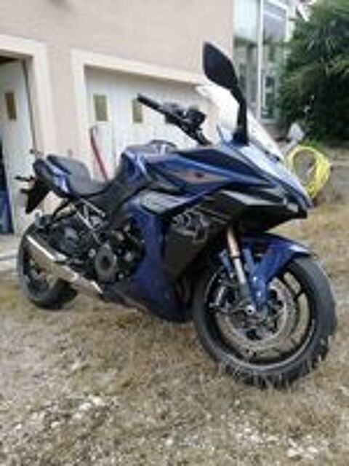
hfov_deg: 53.1
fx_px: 350
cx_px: 174
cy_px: 233
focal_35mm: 26
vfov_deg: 67.3
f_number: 2.2
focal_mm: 3.21
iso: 50
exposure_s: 1/192
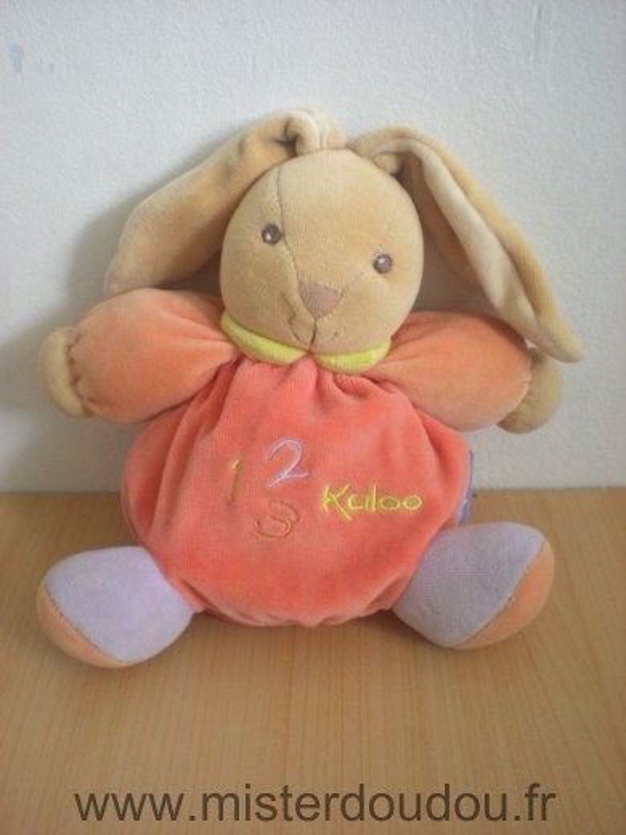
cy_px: 418
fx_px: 916
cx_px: 313
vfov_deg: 49.0
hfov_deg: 37.7
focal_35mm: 38
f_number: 3.1
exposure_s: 1/38
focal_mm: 6.3
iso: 200
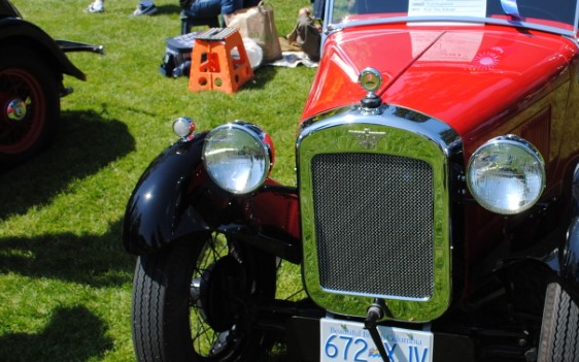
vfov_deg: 26.3
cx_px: 379
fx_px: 773
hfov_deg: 40.6
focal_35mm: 49
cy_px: 154
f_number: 9
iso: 100
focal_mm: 20
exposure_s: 1/160
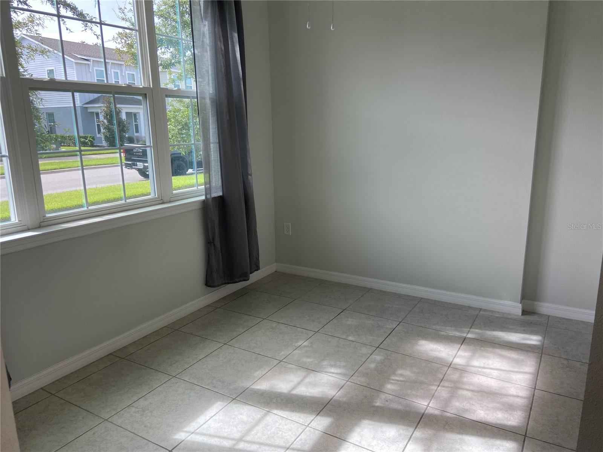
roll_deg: +0.7
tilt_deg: -12.5
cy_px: 226
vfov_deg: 53.1
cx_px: 302
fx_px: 453
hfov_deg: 67.3
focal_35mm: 26
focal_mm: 4.25
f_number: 1.8
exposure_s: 1/180
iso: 32
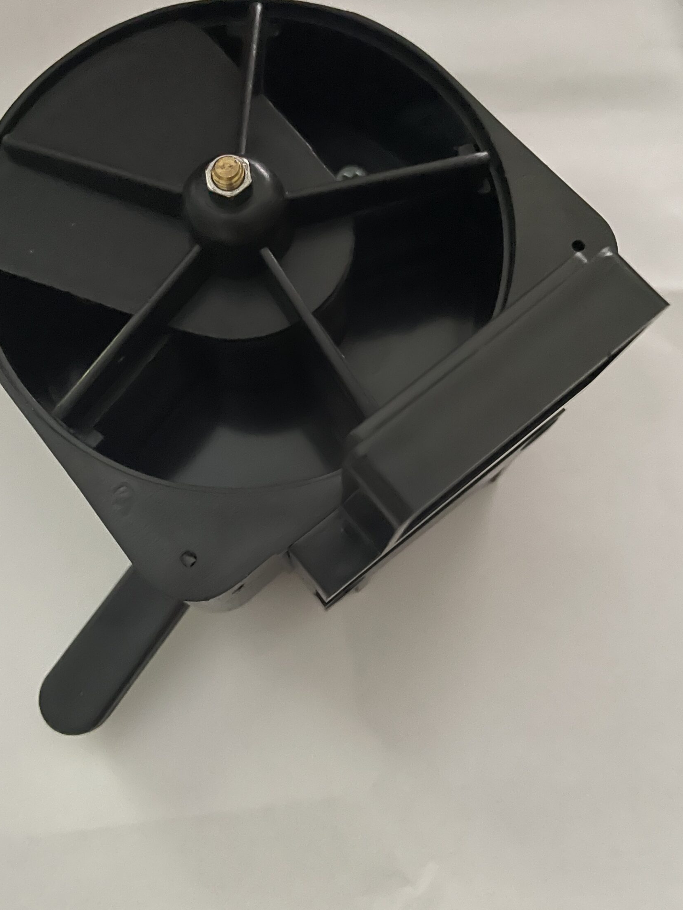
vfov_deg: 59.9
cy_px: 433
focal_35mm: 30
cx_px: 300
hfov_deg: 46.7
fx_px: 789
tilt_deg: -77.6
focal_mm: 4.2
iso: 1000
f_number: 1.6
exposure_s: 1/25
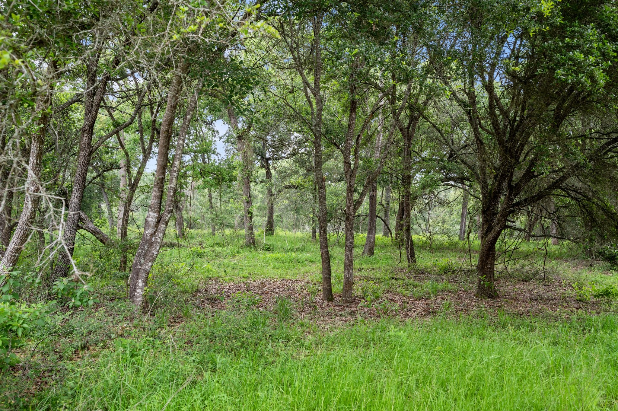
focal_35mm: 30
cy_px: 206
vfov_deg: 43.5
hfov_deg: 62.0
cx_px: 309
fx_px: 515
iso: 250
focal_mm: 30
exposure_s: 1/125
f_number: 5.6
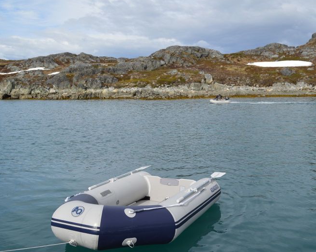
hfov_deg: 47.9
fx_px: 355
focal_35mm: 38
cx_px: 170
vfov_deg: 39.1
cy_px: 125
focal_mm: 22
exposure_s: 1/320
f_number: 9
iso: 100
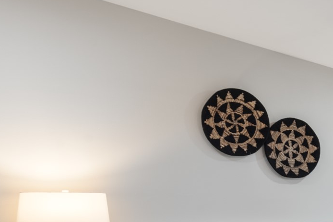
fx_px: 463
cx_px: 464
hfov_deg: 29.3
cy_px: 210
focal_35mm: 50
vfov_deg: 25.9
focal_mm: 16
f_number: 8
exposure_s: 1/6
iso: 400
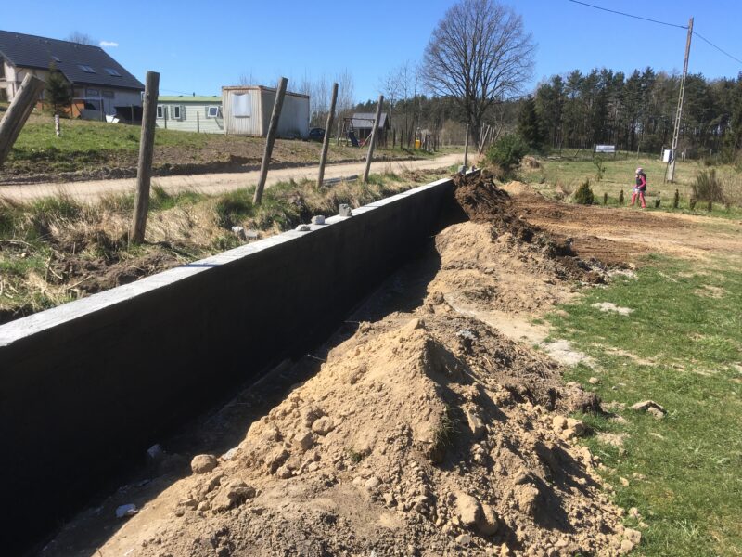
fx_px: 622
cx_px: 371
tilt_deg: -12.8
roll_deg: -0.3
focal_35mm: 29
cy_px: 278
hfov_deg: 61.7
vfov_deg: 48.2
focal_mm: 4.15
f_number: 2.2
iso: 25
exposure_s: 1/1012
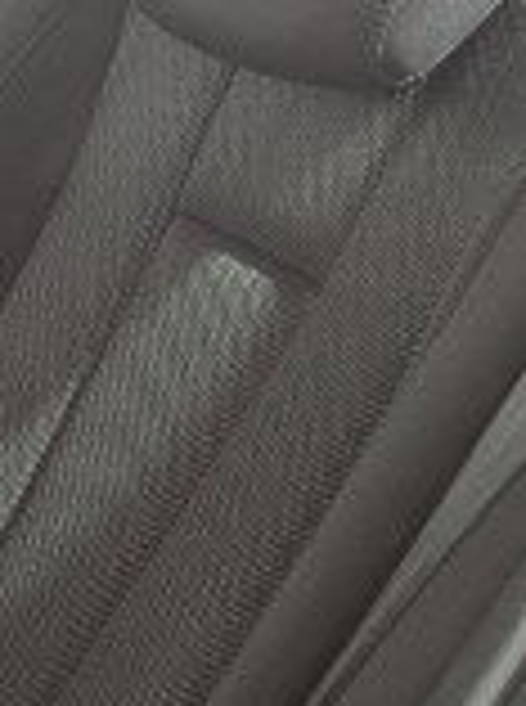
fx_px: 1912
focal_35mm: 94
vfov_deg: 19.9
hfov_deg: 13.5
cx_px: -508
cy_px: 791
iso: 800
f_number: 1.7
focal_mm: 6.3
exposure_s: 1/100
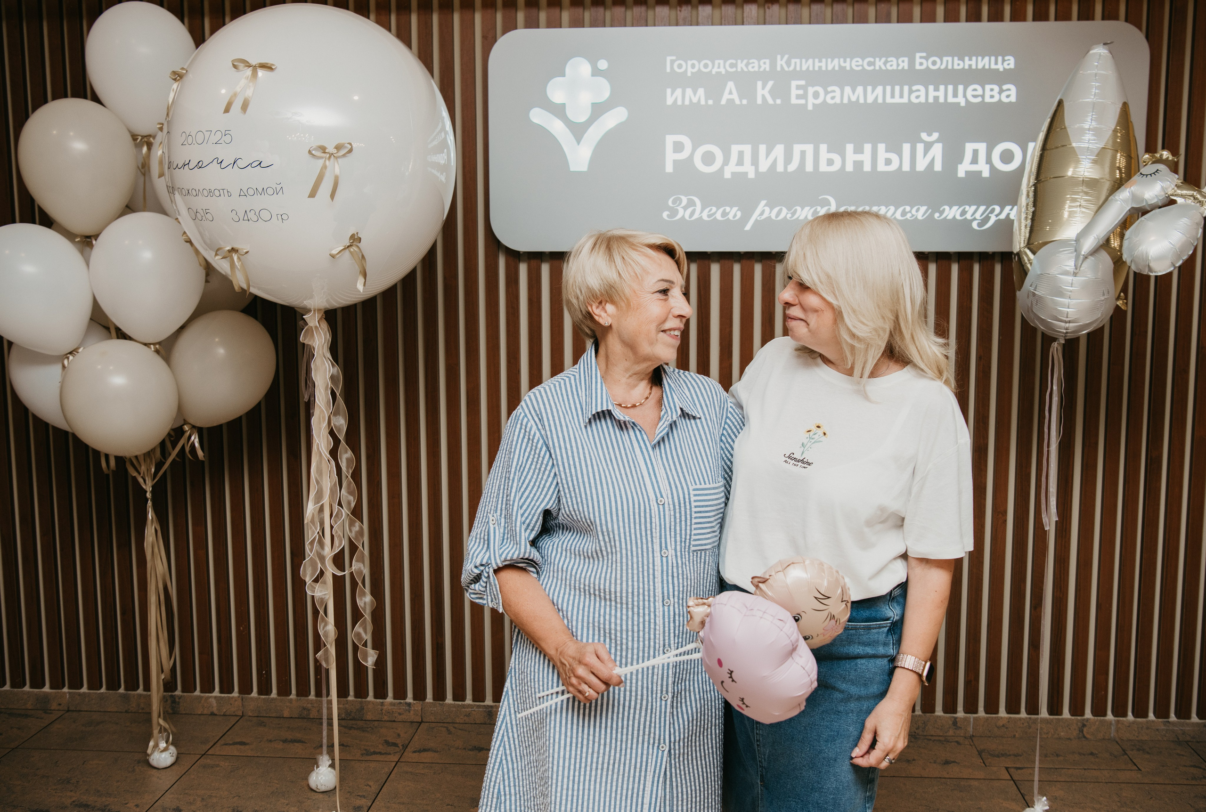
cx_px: 609
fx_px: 1188
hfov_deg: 53.8
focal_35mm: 35
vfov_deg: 37.7
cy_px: 406
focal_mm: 32
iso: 160
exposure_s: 1/160
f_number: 4.5
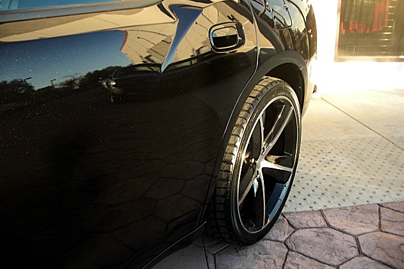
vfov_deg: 35.0
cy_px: 126
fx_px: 426
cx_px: 202
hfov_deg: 50.7
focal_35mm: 38
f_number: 2.8
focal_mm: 6.3
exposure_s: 1/80
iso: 50
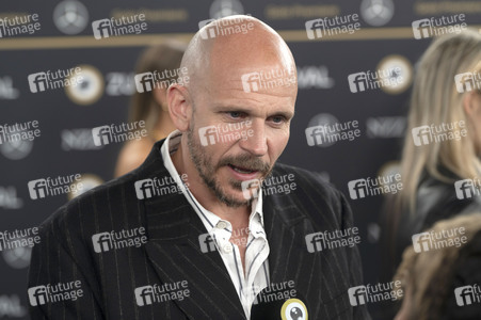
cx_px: 240
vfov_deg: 13.4
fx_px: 1362
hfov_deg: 20.0
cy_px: 160
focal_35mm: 102
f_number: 4
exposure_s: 1/200
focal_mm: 102
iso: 400
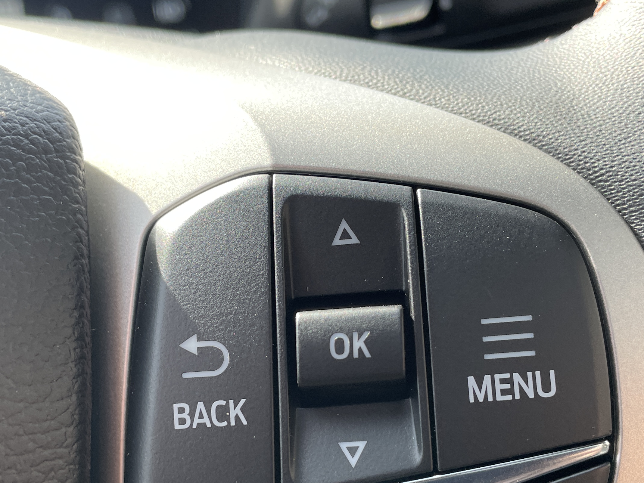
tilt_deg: -34.3
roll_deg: +2.3
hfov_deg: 38.9
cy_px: 330
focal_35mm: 49
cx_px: 303
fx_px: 912
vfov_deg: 29.4
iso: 32
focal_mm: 4.2
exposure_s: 1/137
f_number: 1.6
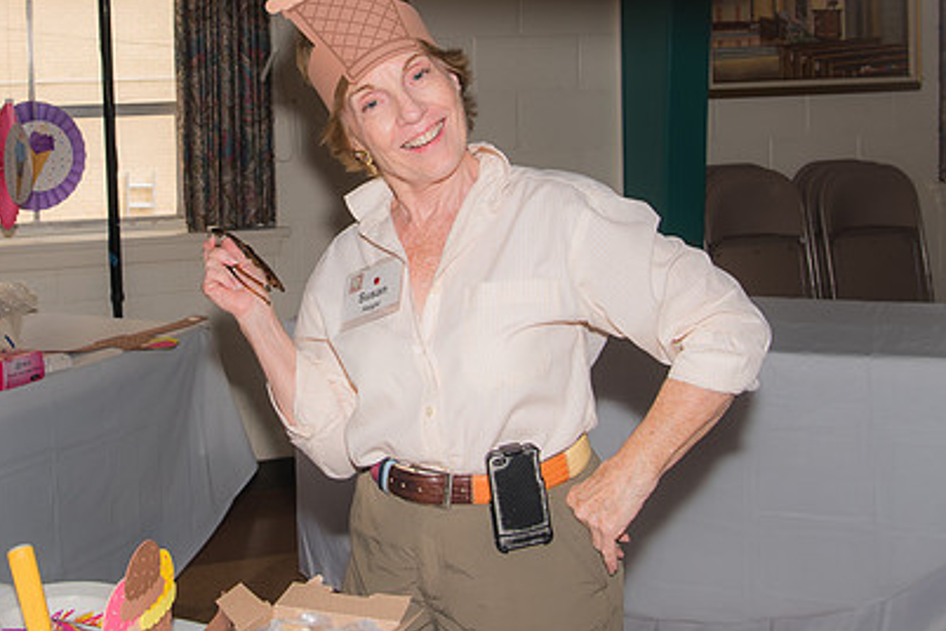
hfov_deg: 36.4
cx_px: 304
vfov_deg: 24.7
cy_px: 139
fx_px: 1419
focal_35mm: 54
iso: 100
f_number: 8
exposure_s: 1/60
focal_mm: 26
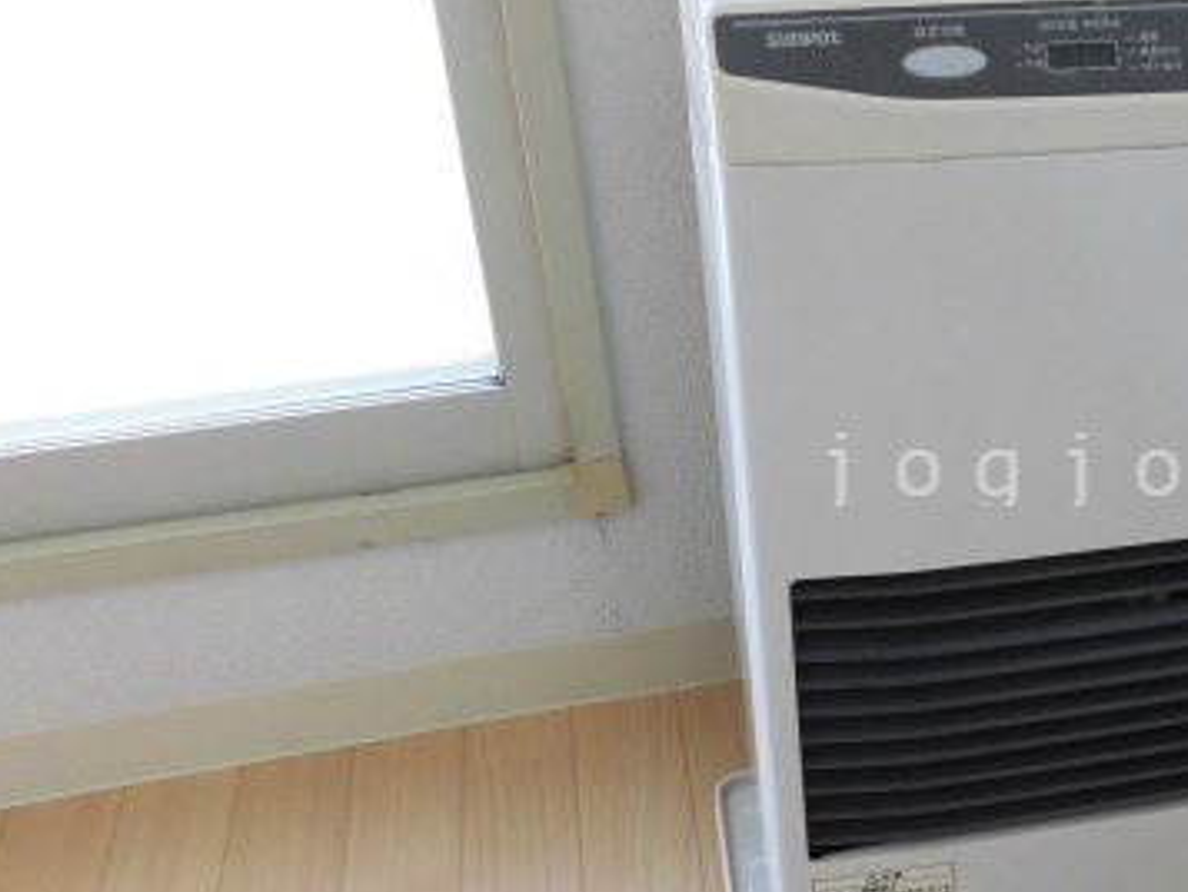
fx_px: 1476
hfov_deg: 40.8
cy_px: 466
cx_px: 1048
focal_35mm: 43
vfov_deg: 33.6
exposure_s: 1/60
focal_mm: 4.3
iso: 160
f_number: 3.1
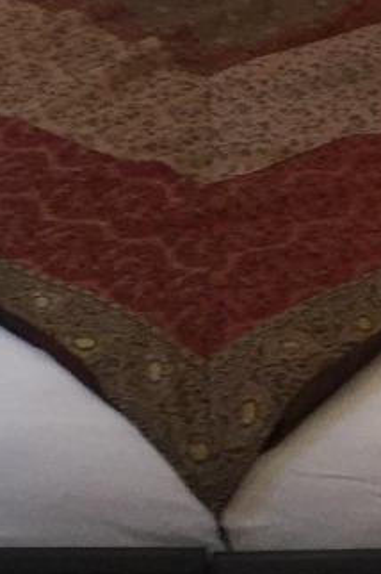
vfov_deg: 14.0
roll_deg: +0.6
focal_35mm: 128
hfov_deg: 10.7
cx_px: 228
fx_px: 2036
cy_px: -511
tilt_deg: -5.9
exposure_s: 1/25
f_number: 2.2
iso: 250
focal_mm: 4.15
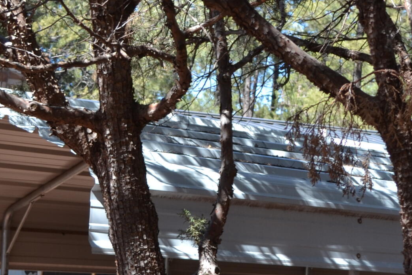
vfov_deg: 10.9
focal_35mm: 125
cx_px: 340
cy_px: 204
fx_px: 1436
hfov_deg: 16.2
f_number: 5.6
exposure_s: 1/125
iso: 100
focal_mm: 29
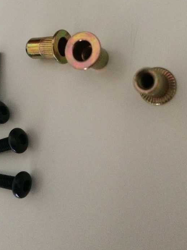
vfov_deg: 43.1
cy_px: 77
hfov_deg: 33.4
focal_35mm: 43
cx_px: 72
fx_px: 310
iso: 500
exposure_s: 1/17
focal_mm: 4.15
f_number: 2.2
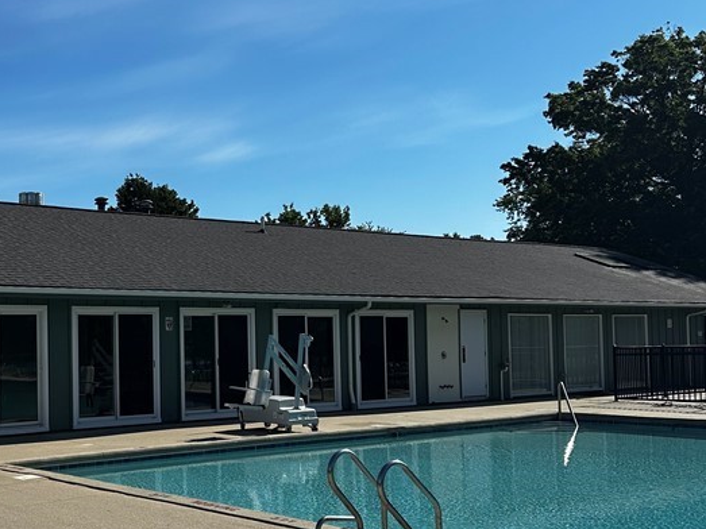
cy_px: 320
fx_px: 958
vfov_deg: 30.8
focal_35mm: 47
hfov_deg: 38.6
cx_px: 123
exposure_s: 1/7042
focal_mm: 6.86
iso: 80
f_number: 1.78
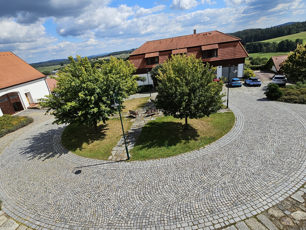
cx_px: 139
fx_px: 150
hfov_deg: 90.8
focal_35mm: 17
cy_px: 102
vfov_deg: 74.5
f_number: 2.2
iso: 50
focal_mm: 2.2
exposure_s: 1/3211
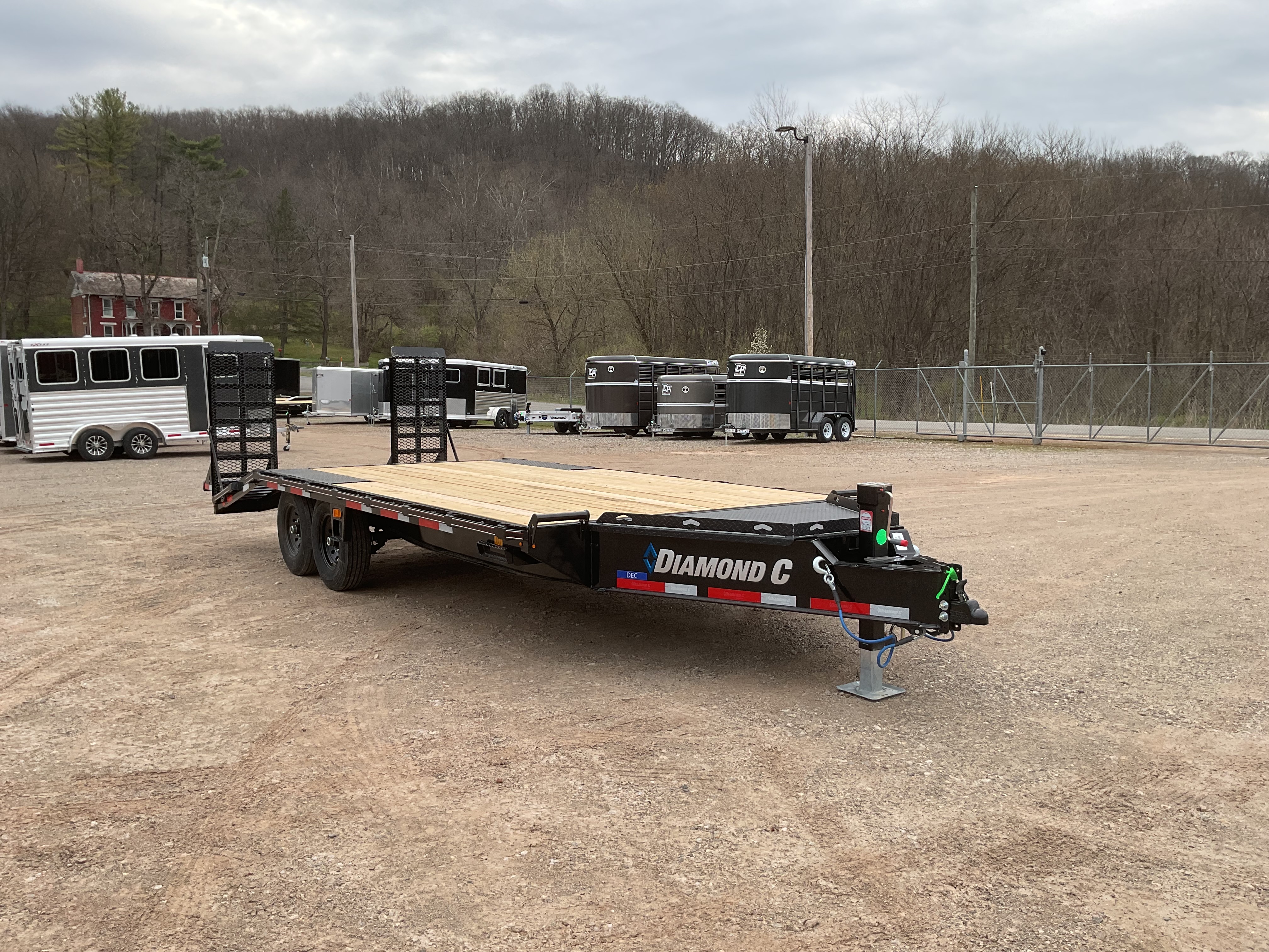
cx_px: 634
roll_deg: -0.1
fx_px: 1063
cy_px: 476
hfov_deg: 61.7
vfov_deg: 48.2
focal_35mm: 29
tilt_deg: -3.5
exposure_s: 1/266
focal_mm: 3
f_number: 1.8
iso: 16
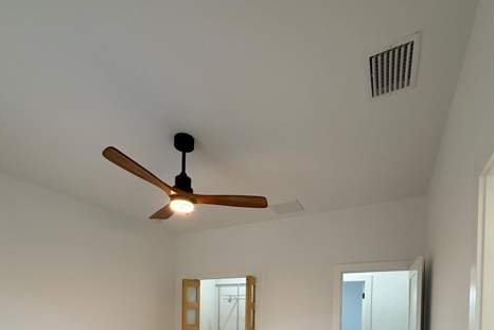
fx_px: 275
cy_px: 314
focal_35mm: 20
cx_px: 245
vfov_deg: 52.1
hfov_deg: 84.0
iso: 320
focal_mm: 2.22
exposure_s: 1/120
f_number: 2.2
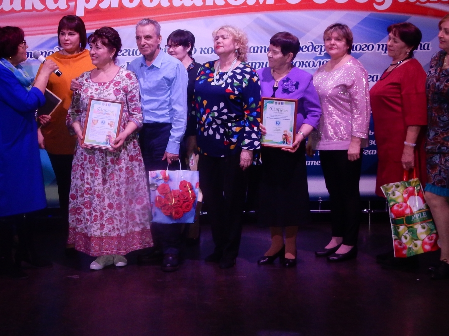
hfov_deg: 30.2
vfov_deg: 22.8
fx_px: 830
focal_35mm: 64
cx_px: 182
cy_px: 99
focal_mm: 6.4
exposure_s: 1/30
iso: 280
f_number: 4
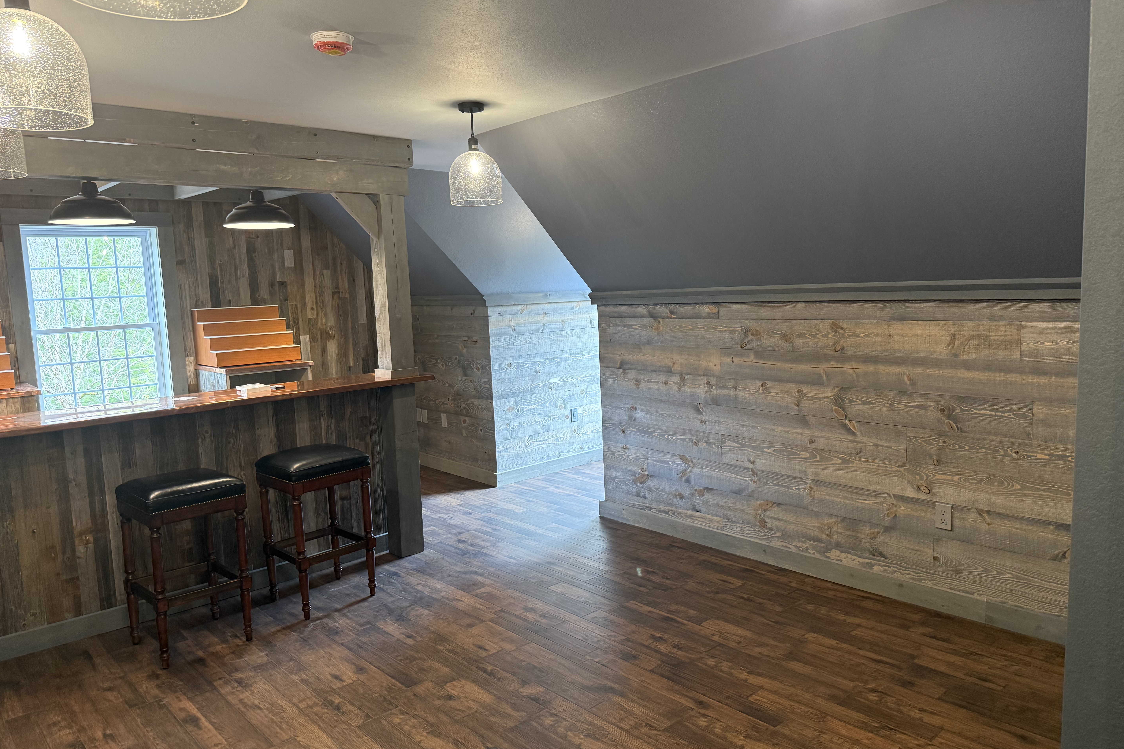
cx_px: 562
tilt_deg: -6.3
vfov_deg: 51.3
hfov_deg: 71.5
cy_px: 363
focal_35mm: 25
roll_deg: +2.3
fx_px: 780
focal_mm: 6.76
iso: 250
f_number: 1.78
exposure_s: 1/60
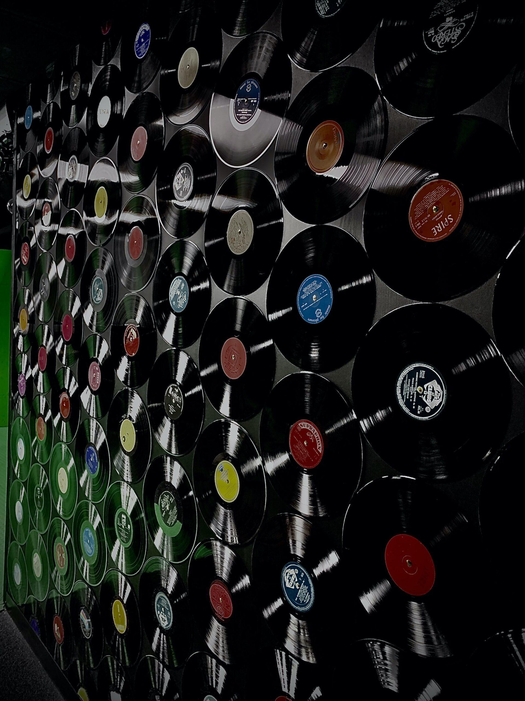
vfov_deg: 67.3
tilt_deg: -4.0
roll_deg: -3.2
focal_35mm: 26
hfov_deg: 53.1
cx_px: 262
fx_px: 526
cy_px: 350
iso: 400
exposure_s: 1/33
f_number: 1.8
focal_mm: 4.25
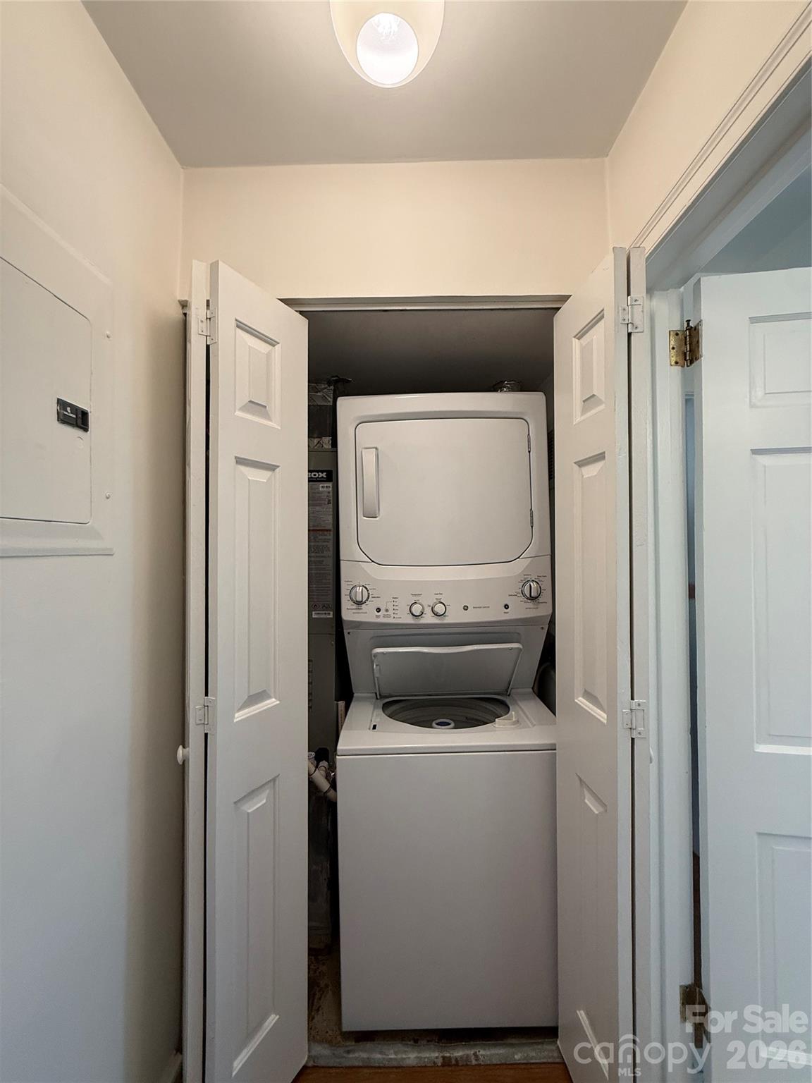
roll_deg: +1.3
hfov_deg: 85.7
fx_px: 438
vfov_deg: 102.1
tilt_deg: +2.1
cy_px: 542
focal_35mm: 14
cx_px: 406
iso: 250
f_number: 2.2
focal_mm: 2.22
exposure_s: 1/120
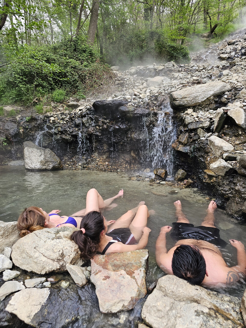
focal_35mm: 23
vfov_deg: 73.9
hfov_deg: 58.9
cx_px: 123
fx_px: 218
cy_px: 164
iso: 32
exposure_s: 1/100
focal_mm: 6.3
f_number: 1.7
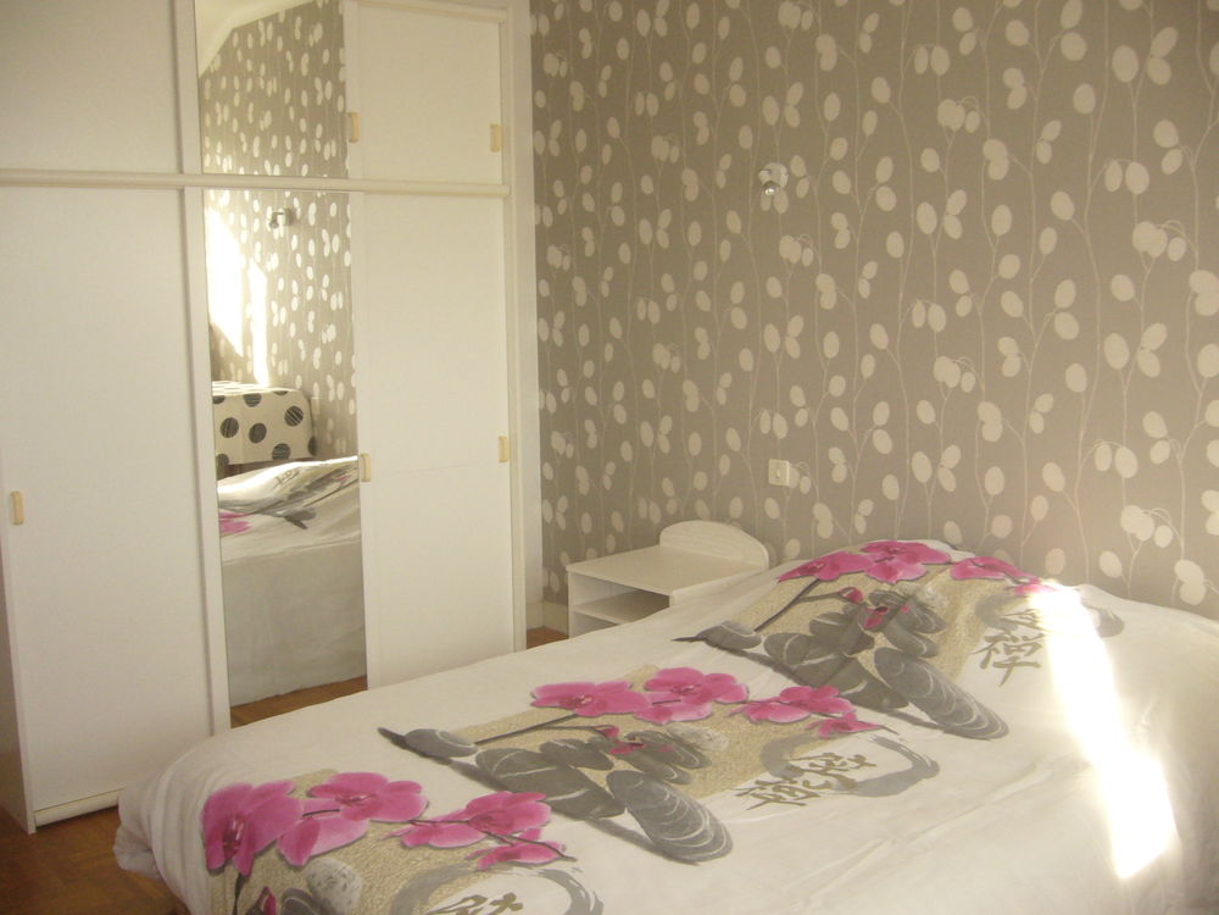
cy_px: 458
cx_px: 610
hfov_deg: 52.6
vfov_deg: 40.7
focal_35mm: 35
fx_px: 1233
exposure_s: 1/160
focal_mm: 5.8
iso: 200
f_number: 2.8
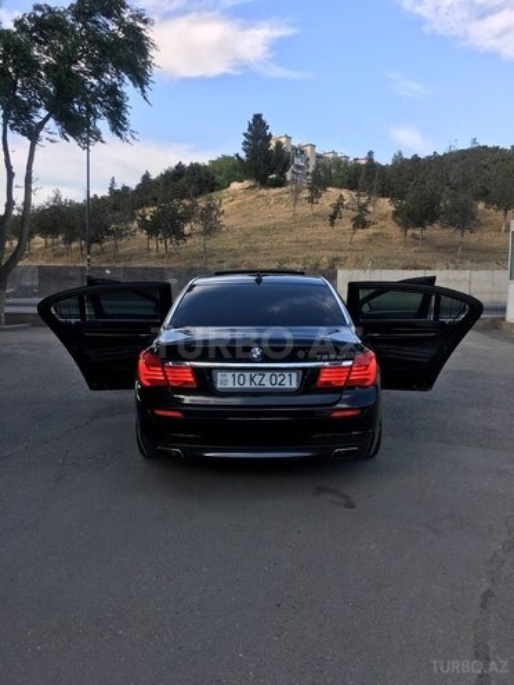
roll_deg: -0.6
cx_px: 257
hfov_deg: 48.2
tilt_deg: -5.6
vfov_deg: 61.7
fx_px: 574
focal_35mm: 29
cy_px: 342
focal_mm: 4.15
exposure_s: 1/557
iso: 25
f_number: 2.2
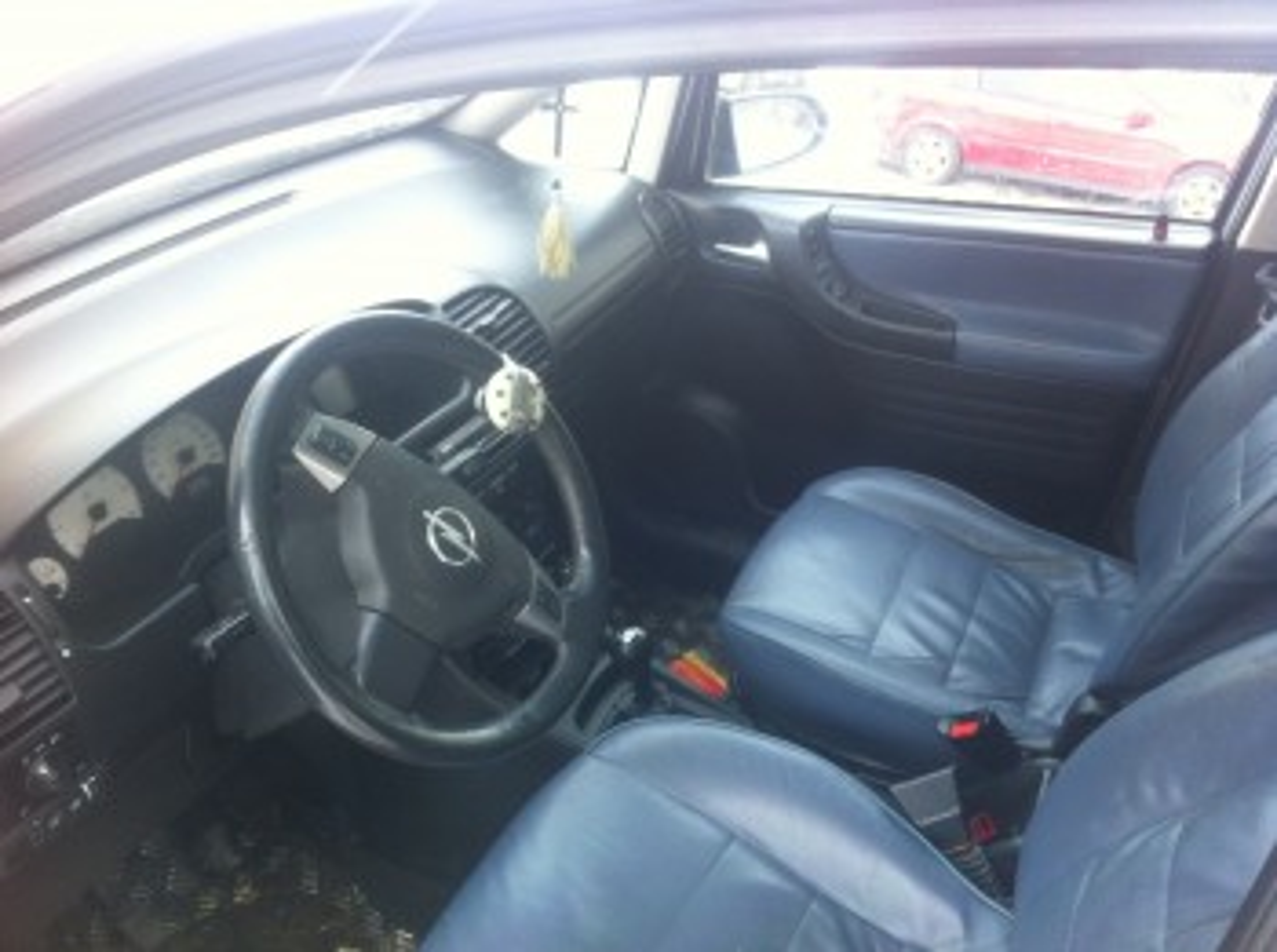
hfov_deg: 52.7
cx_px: 638
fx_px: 1289
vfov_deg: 40.6
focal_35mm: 35
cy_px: 476
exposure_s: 1/17
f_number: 2.8
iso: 80
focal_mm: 3.85
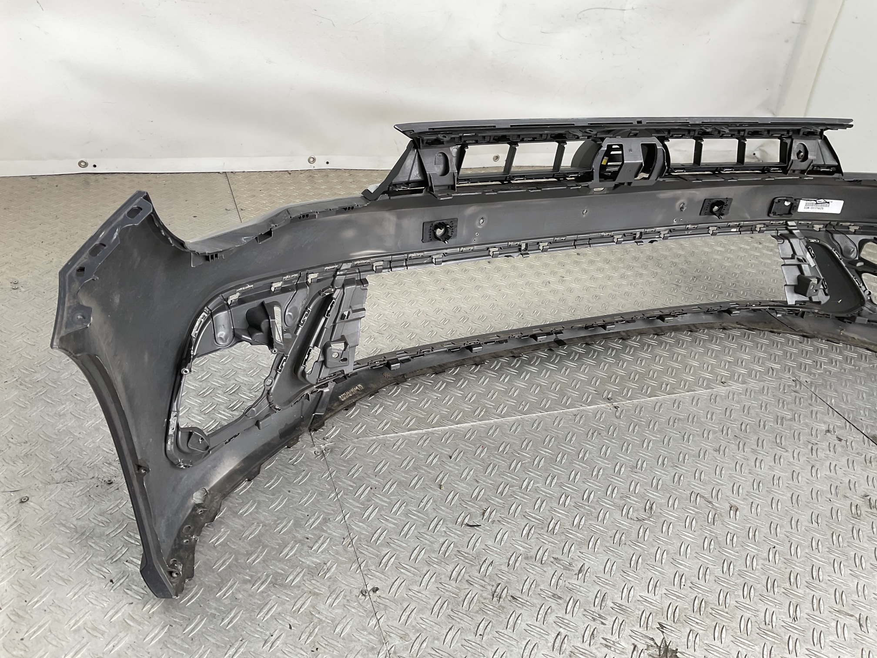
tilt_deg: -31.4
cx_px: 438
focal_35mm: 29
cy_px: 329
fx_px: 735
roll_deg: -10.4
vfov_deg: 48.2
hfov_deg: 61.7
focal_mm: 3
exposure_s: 1/145
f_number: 1.8
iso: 16
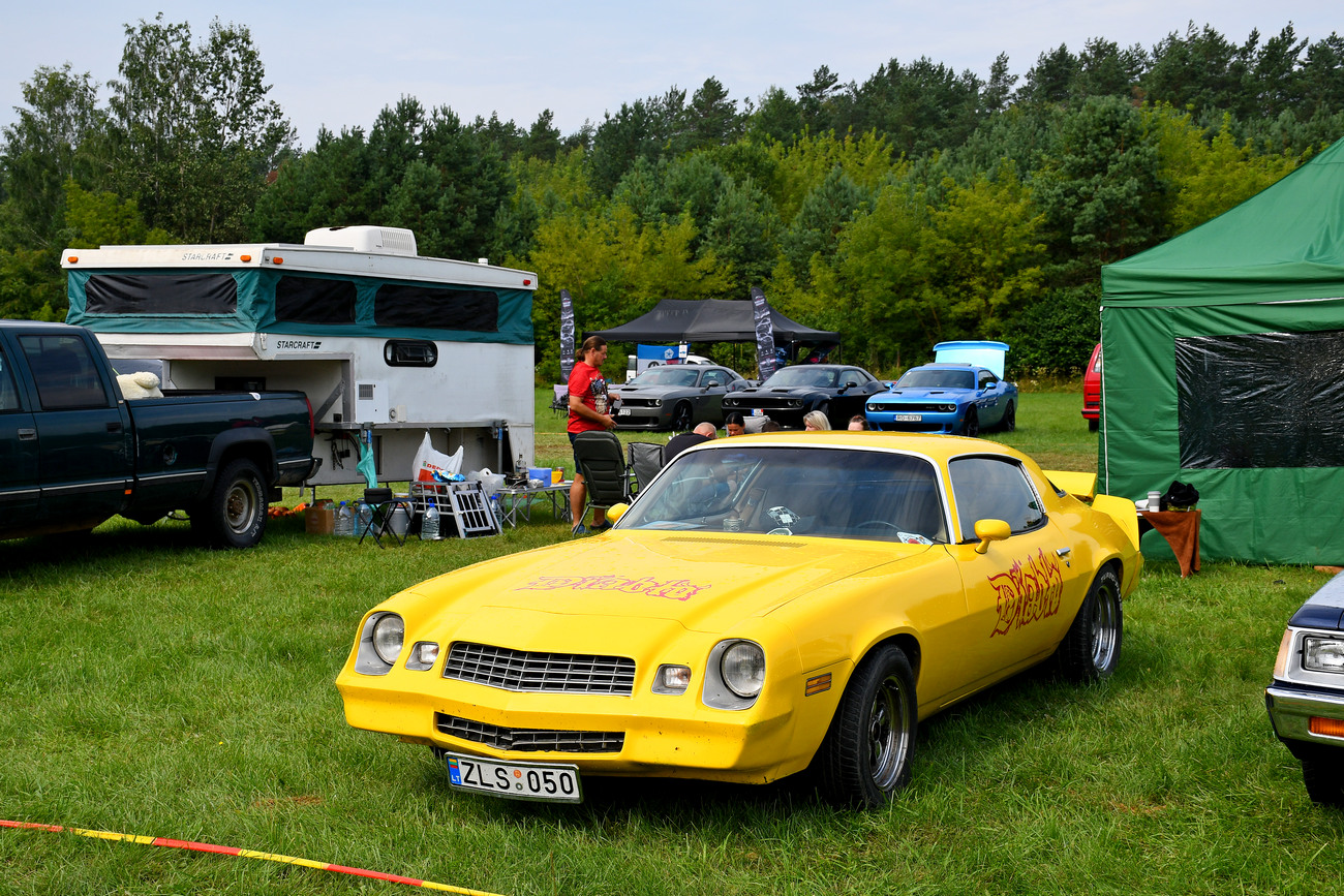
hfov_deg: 41.1
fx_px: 1792
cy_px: 448
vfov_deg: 28.1
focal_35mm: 48
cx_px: 672
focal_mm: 32
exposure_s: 1/800
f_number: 6.3
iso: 200
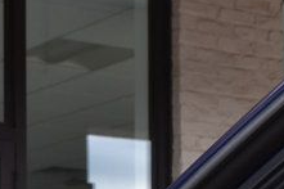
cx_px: 125
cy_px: 406
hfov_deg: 12.3
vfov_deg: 7.8
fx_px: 1316
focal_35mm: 167
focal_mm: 24
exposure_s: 1/125
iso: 400
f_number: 9
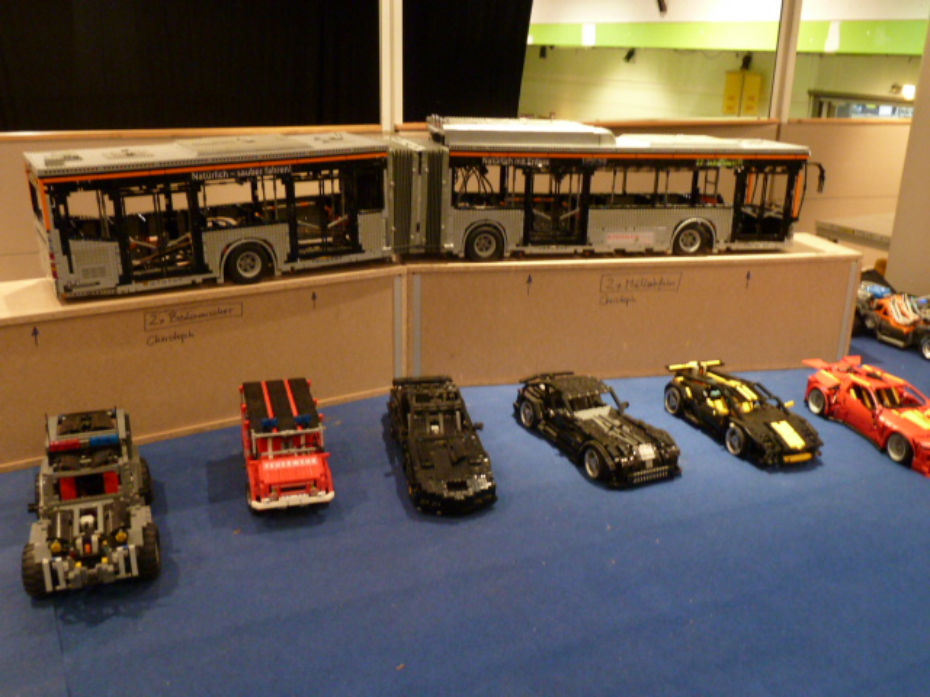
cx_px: 465
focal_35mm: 32
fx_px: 860
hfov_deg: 56.8
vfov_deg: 44.2
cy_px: 348
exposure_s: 1/4
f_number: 3.5
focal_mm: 5.3
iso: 400
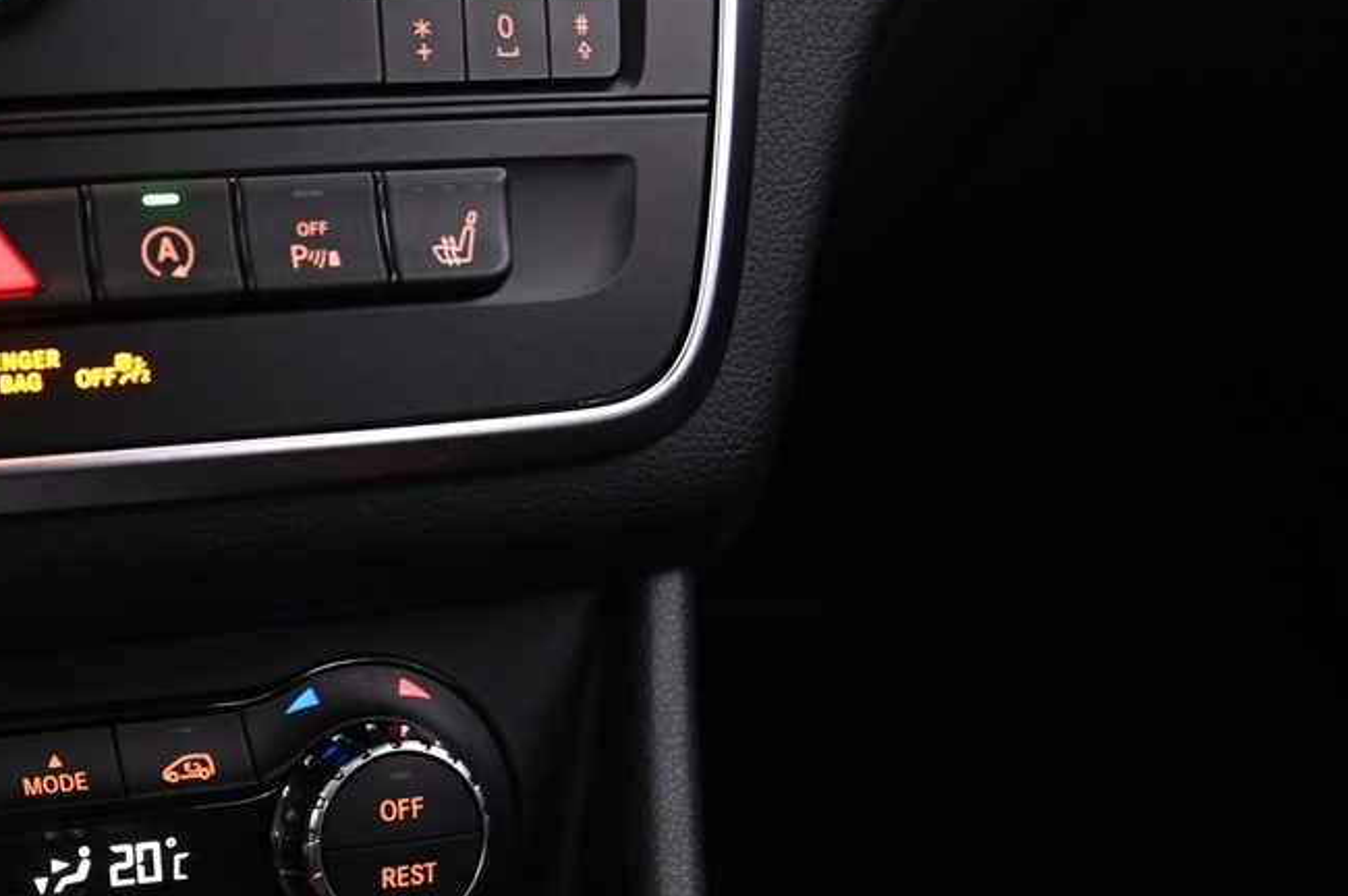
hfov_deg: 25.5
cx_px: -33
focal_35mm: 75
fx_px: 2805
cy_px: 657
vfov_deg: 18.0
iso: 1000
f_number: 4
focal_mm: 30
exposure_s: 1/6
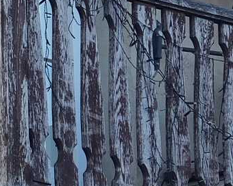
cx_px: 90
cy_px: 22
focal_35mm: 3316
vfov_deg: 0.5
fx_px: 22867
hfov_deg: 0.6
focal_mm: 210
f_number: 4
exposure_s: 1/250
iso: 160
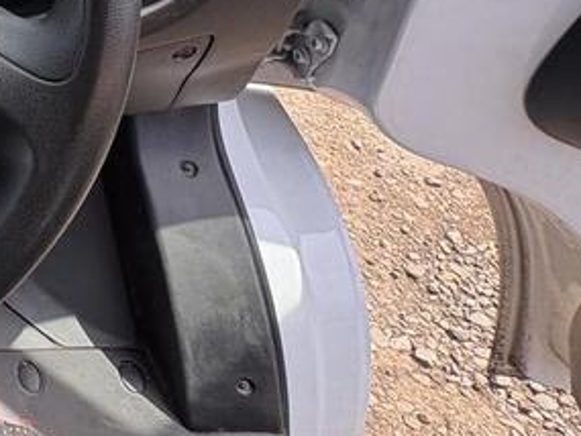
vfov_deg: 28.8
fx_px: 739
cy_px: -79
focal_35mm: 44
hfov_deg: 27.2
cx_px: -320
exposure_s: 1/152
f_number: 2.2
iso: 50
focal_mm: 2.22
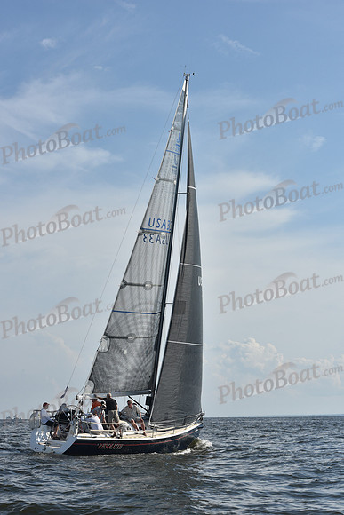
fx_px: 1003
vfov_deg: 28.8
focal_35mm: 70
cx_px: 172
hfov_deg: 19.5
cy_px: 258
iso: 250
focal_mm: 70
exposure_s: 1/1000
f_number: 10
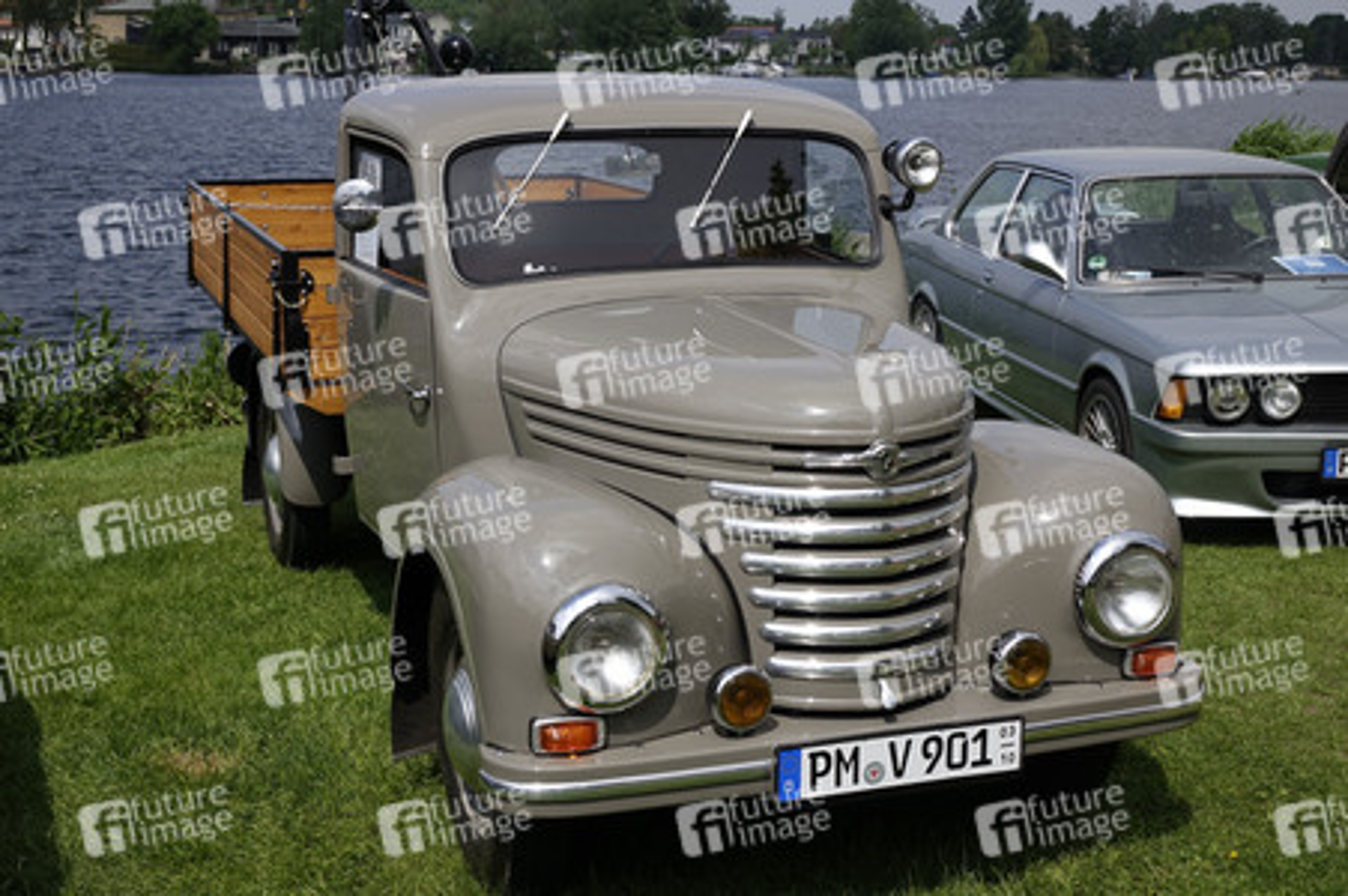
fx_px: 1759
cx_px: 674
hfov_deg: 41.9
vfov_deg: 28.6
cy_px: 448
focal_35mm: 47
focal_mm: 17.11
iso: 100
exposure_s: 1/500
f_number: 6.3
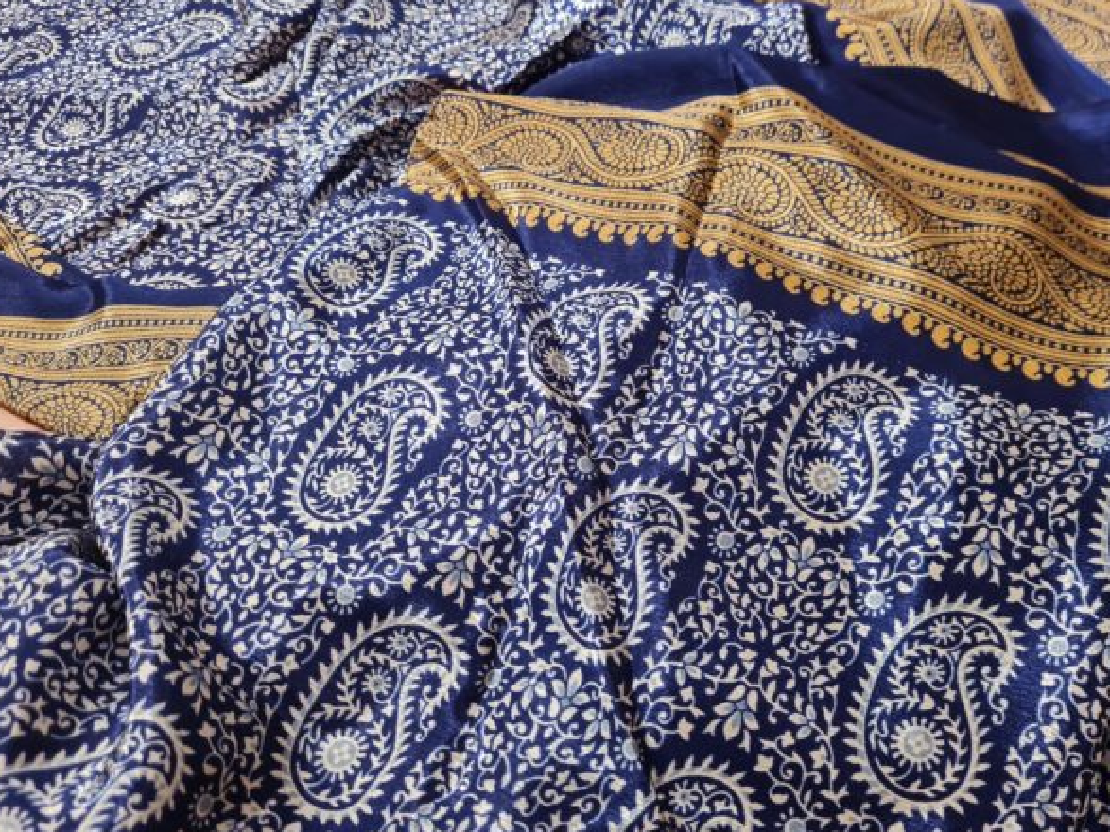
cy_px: 366
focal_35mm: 31
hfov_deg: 58.3
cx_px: 607
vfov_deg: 45.3
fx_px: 994
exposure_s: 1/40
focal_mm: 5.4
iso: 320
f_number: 1.8
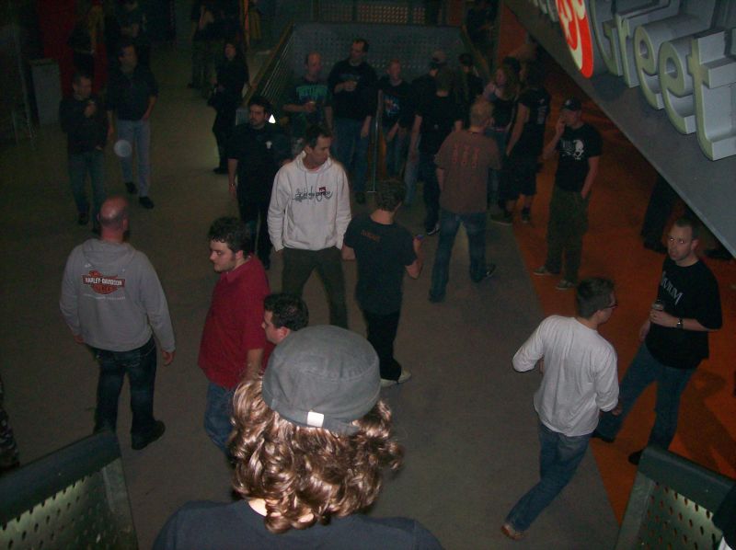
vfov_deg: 39.6
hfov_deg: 51.4
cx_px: 368
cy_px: 275
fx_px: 765
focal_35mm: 36
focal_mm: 6
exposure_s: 1/64
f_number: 2.7
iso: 140
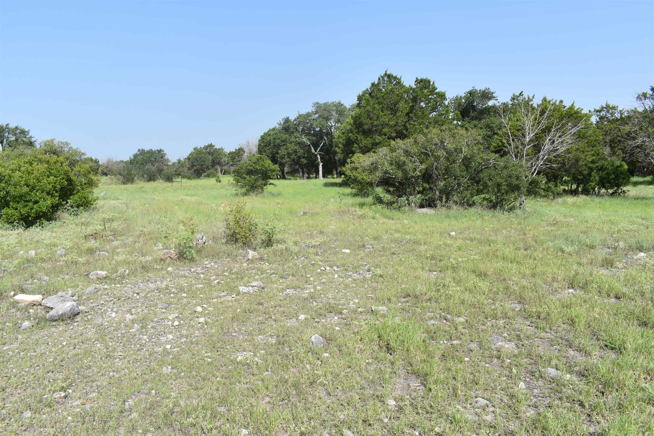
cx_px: 327
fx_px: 490
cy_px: 218
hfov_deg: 67.4
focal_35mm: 27
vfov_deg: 47.9
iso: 200
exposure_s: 1/350
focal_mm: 18
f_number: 9.5
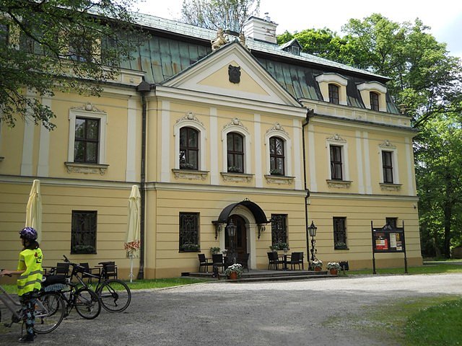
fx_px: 547
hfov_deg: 45.8
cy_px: 173
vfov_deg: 35.1
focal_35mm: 41
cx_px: 231
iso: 80
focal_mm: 6.72
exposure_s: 1/320
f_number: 3.1
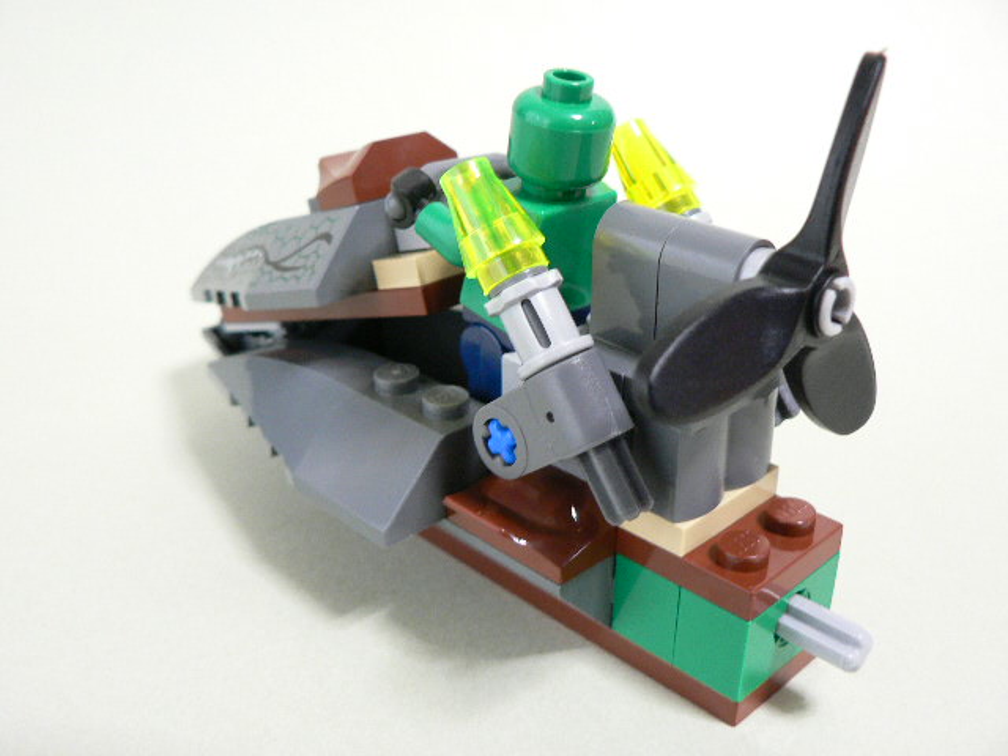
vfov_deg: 39.7
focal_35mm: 36
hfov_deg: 51.4
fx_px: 1048
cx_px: 504
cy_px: 378
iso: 200
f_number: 2.8
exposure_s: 1/13
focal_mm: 6
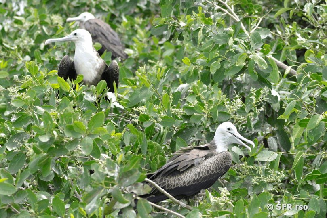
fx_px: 2044
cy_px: 109
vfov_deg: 6.1
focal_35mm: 225
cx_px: 164
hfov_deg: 9.1
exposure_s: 1/500
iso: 250
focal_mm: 150
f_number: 5
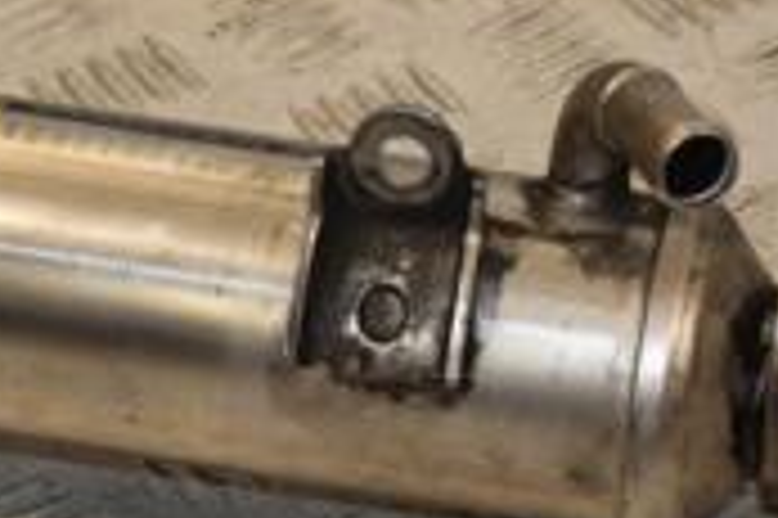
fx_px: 4491
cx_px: 522
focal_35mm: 208
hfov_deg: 9.9
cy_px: 284
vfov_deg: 6.6
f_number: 7.1
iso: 800
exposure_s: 1/200
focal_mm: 40
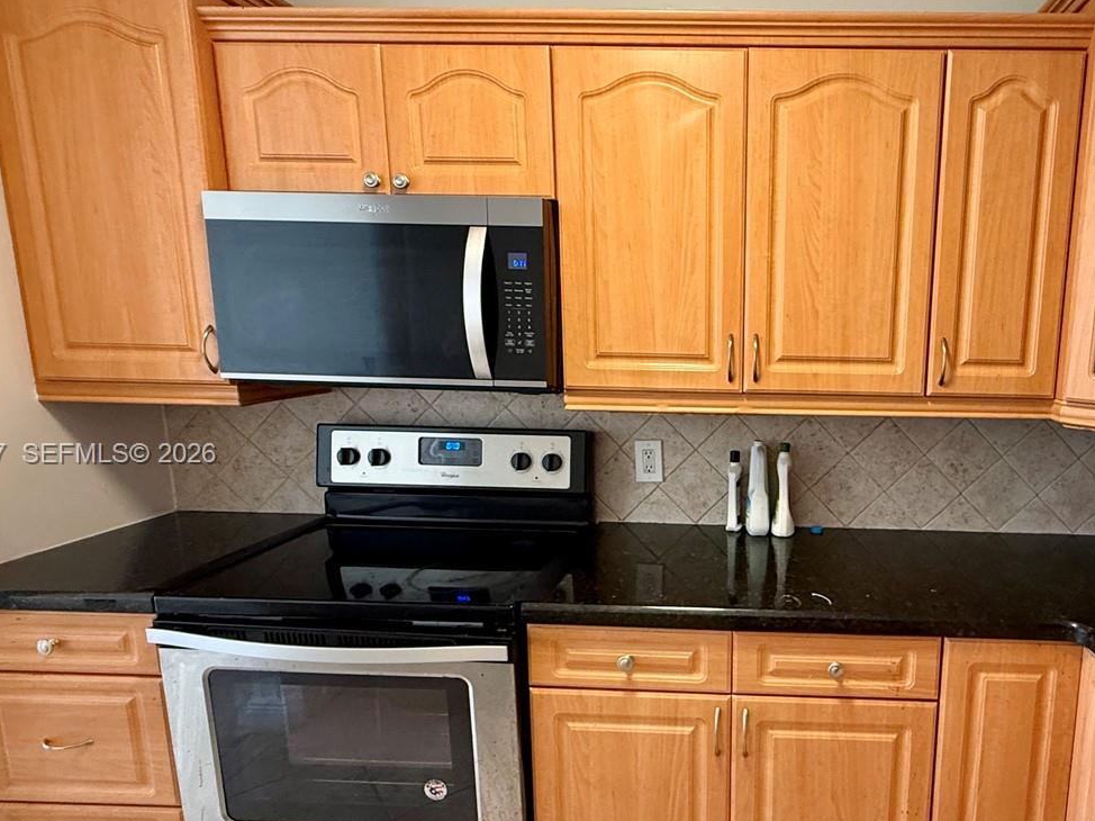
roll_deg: -0.8
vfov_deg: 58.7
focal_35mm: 23
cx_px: 766
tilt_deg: -9.5
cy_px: 455
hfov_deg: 70.8
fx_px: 727
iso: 400
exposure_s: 1/60
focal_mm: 2.22
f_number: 2.2
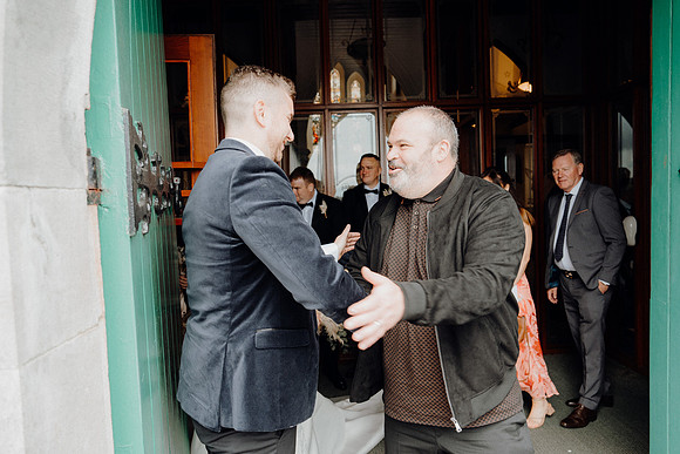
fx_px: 453
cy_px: 227
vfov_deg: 53.2
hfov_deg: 73.7
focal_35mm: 24
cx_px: 340
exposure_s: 1/200
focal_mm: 24
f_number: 3.5
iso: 400
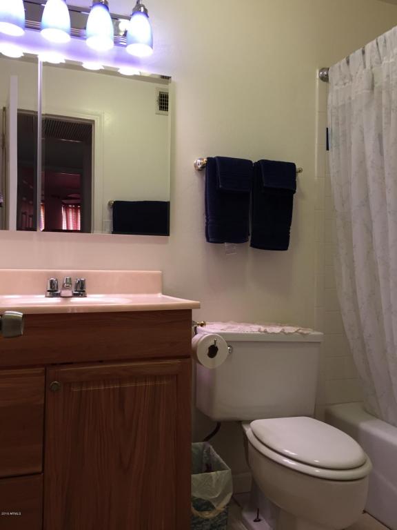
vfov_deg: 61.7
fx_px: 443
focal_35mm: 29
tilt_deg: -0.4
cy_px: 265
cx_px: 198
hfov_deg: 48.2
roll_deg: -2.0
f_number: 2.2
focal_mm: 4.15
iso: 80
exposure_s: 1/30
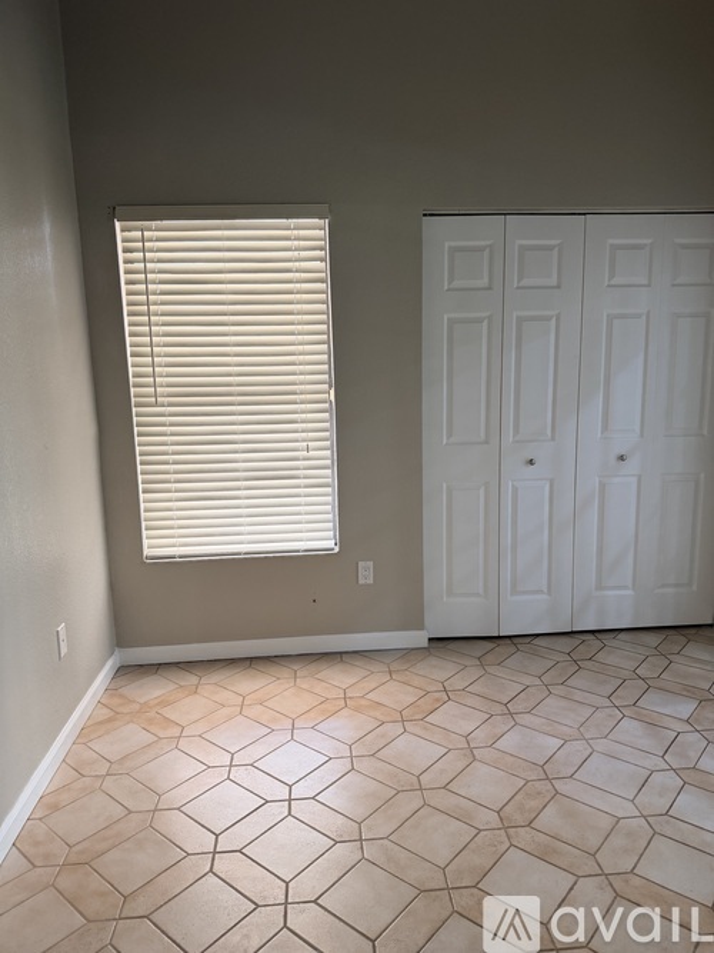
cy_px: 476
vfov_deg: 71.6
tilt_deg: -9.6
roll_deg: +1.7
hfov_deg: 56.8
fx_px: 660
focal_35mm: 24
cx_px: 357
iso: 160
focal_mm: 6.76
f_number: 1.78
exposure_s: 1/120
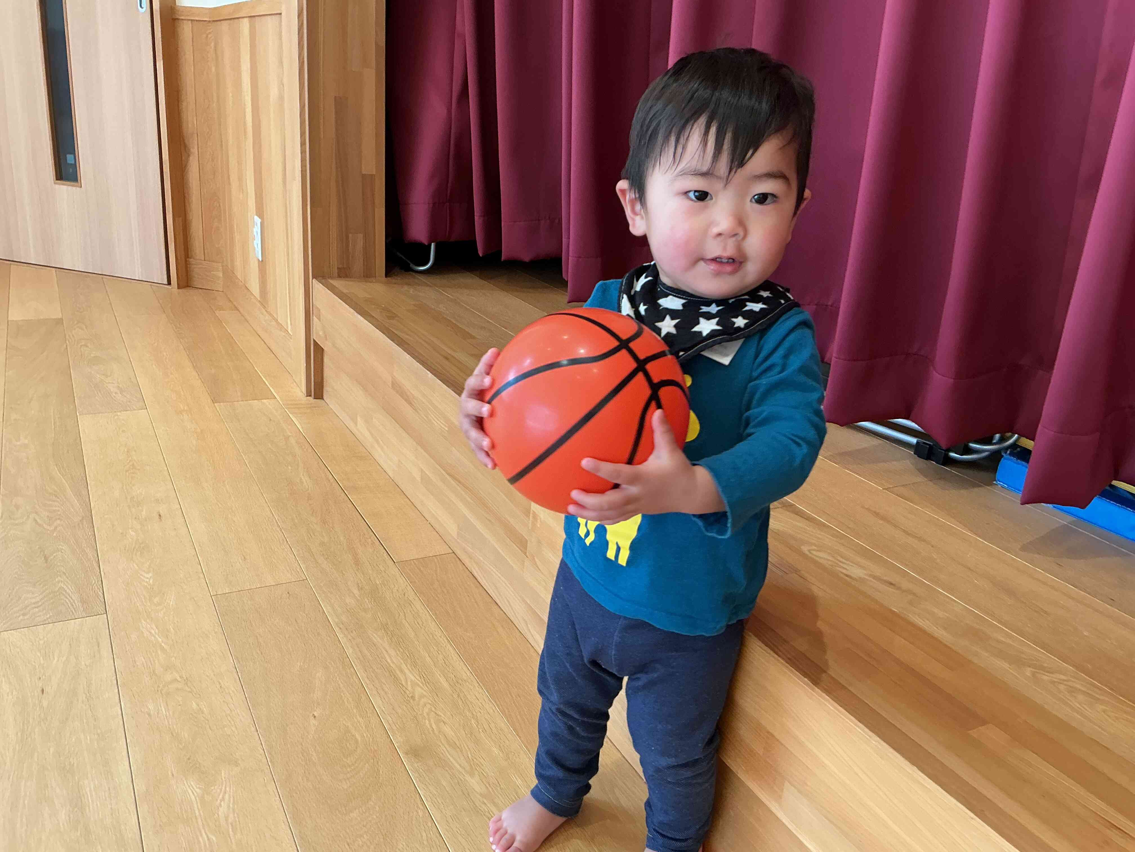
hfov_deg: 61.7
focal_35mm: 29
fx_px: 951
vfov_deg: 48.2
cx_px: 568
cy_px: 426
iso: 40
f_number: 1.8
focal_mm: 3
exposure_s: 1/60
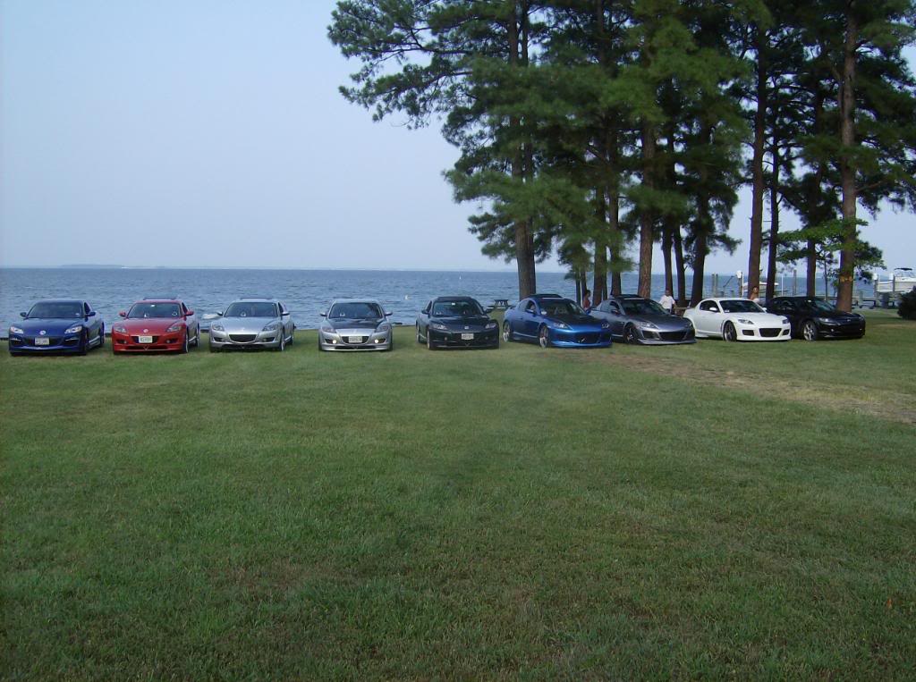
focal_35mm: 36
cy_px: 341
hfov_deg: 51.5
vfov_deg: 39.5
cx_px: 458
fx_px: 950
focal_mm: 6
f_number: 4.7
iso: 100
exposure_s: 1/244
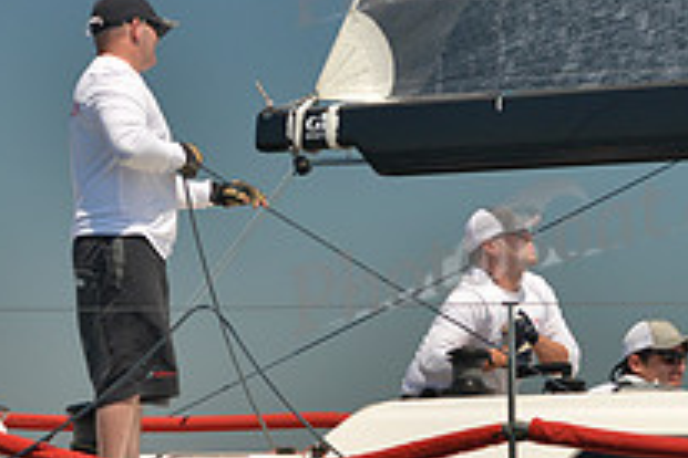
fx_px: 3745
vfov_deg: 7.0
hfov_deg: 10.5
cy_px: 466
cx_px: 120
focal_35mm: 196
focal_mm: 70
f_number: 6.3
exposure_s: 1/800
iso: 200
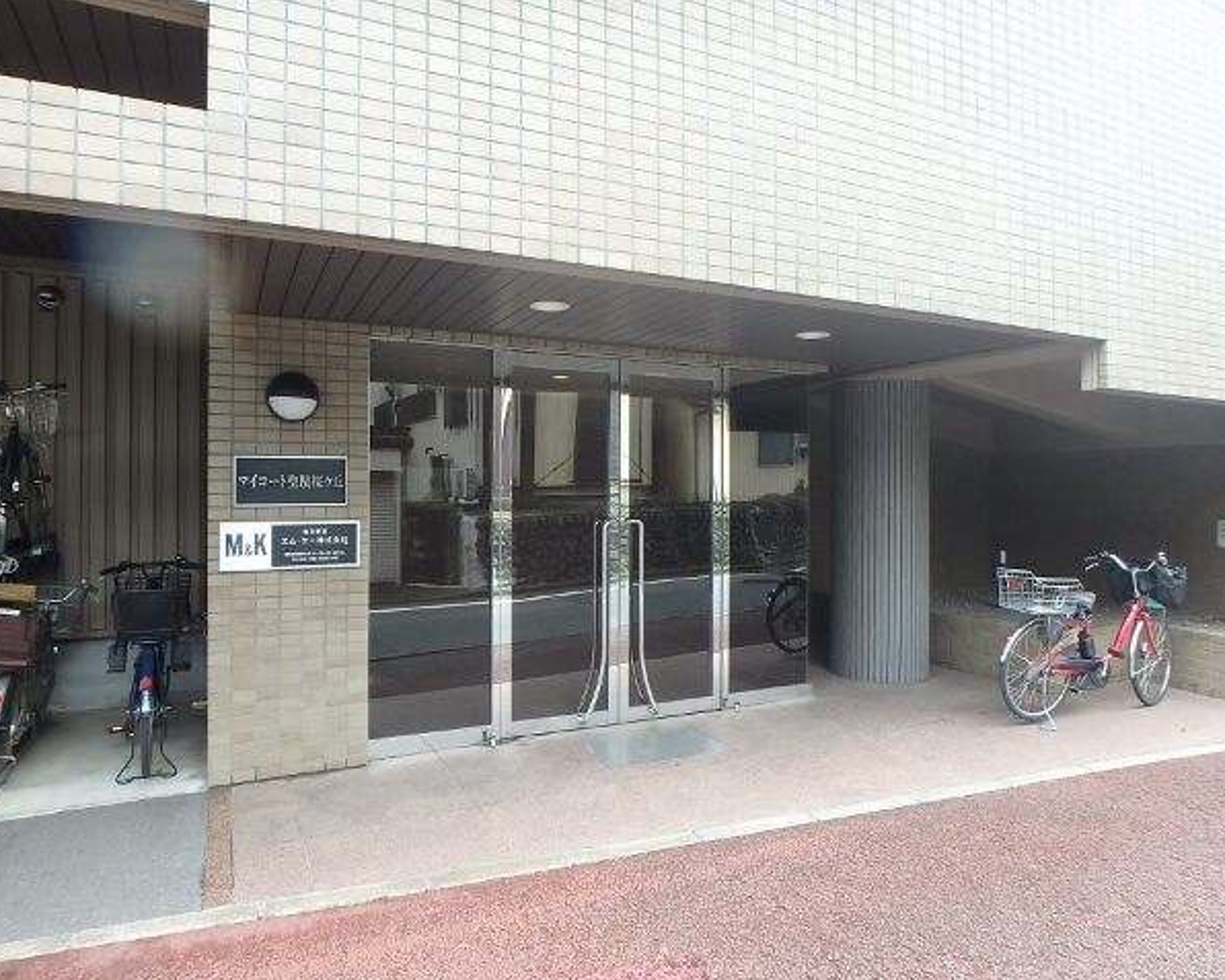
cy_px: 491
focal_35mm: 22
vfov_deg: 63.1
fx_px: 798
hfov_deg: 75.0
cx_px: 612
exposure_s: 1/60
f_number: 3.5
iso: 160
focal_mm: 3.7
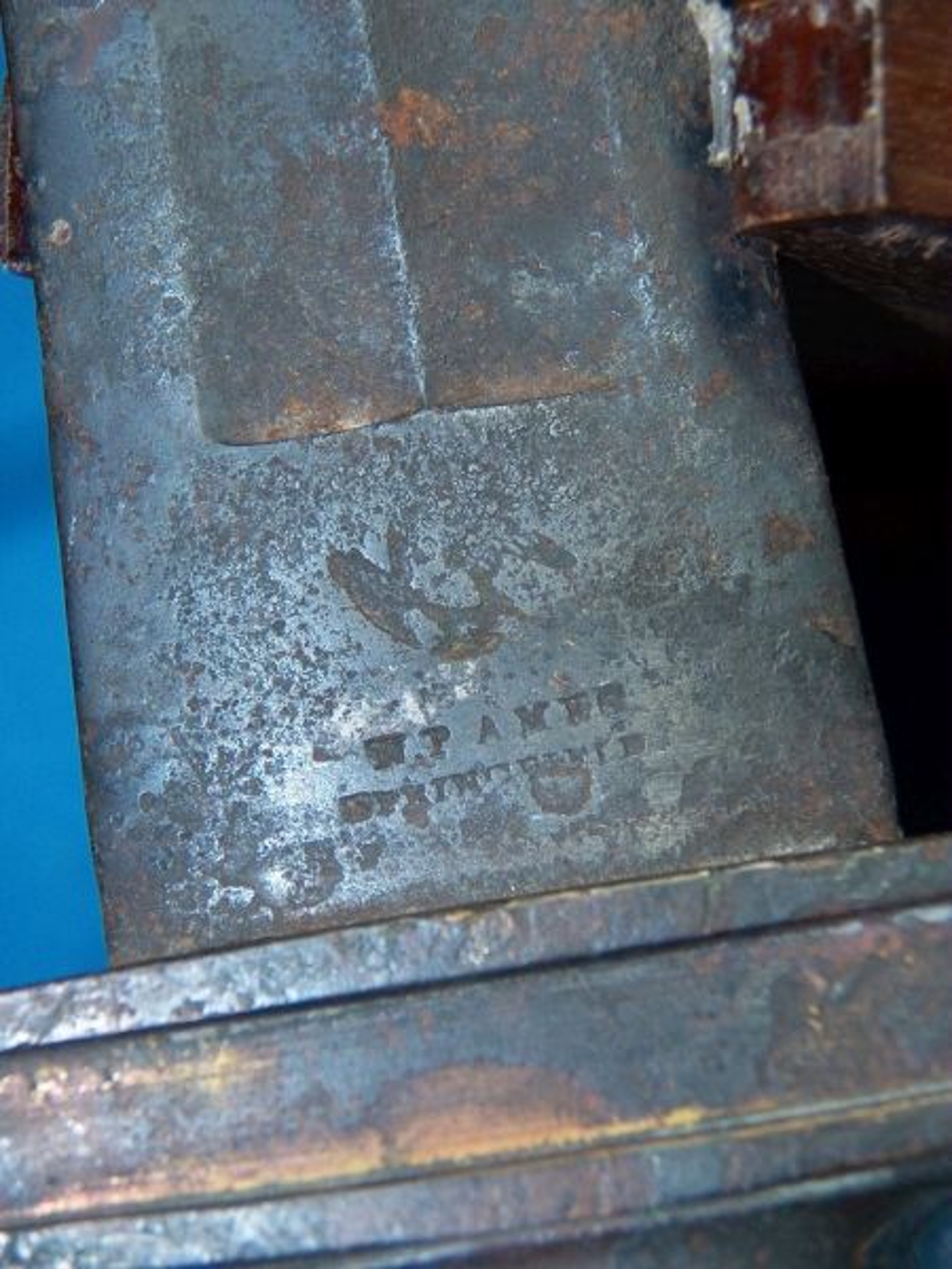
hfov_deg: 13.1
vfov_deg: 17.4
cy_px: 634
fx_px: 4144
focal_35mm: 113
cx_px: 476
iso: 400
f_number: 3.6
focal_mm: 20.2
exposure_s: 1/50
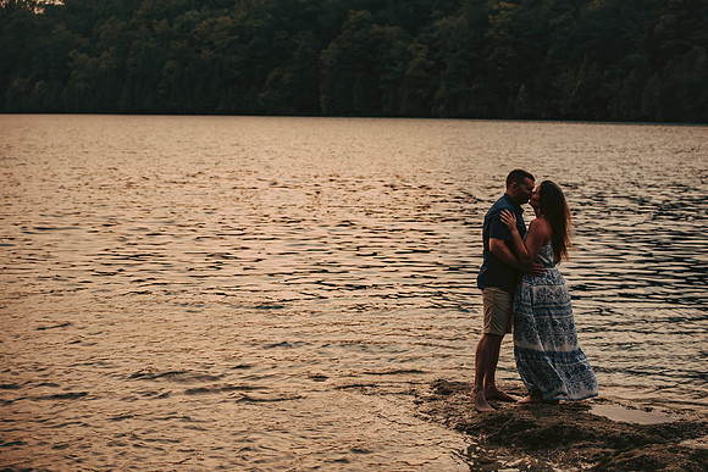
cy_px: 236
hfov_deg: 28.8
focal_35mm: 70
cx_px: 354
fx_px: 1377
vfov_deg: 19.5
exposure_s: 1/640
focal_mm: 70
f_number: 2.8
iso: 250
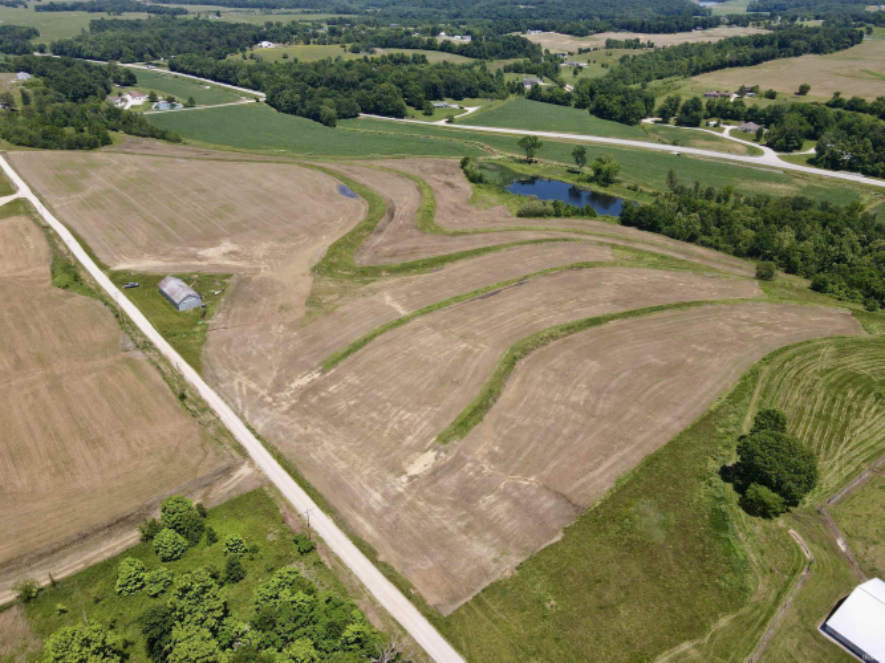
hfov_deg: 71.6
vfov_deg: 56.8
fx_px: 613
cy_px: 332
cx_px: 442
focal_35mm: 24
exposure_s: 1/725
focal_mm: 4.5
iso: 100
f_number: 2.8
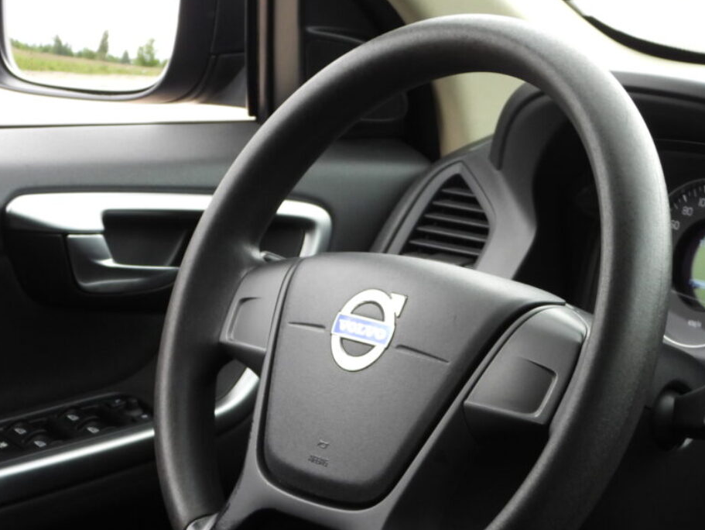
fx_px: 2547
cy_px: 362
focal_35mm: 125
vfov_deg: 11.8
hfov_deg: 15.7
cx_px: 423
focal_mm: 14.4
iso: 180
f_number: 3.5
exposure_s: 1/60
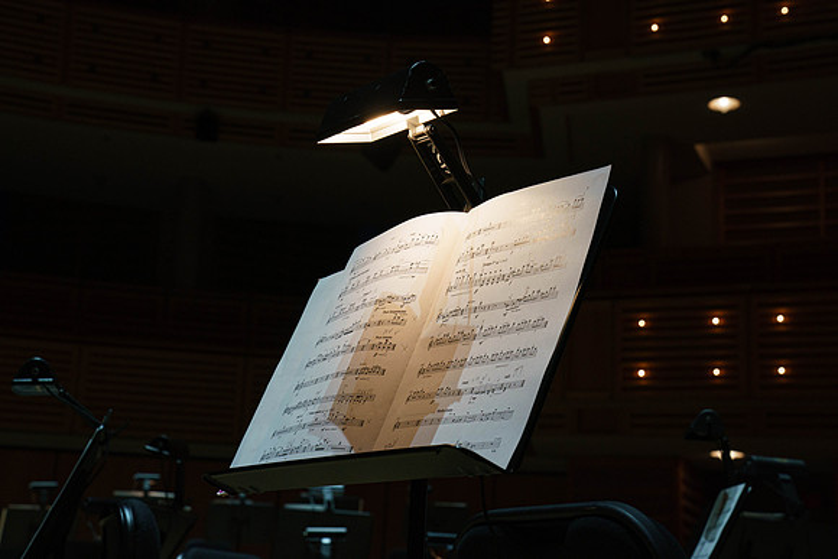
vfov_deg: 20.9
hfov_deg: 31.0
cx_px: 419
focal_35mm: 65
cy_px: 280
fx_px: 1513
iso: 2500
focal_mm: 65
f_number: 9
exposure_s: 1/200
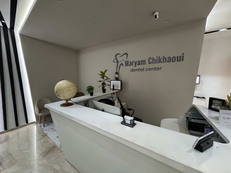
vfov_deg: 85.7
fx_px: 93
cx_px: 116
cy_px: 86
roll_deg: +0.5
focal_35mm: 14
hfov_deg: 102.1
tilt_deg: -5.5
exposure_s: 1/50
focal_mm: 2.22
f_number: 2.2
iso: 640
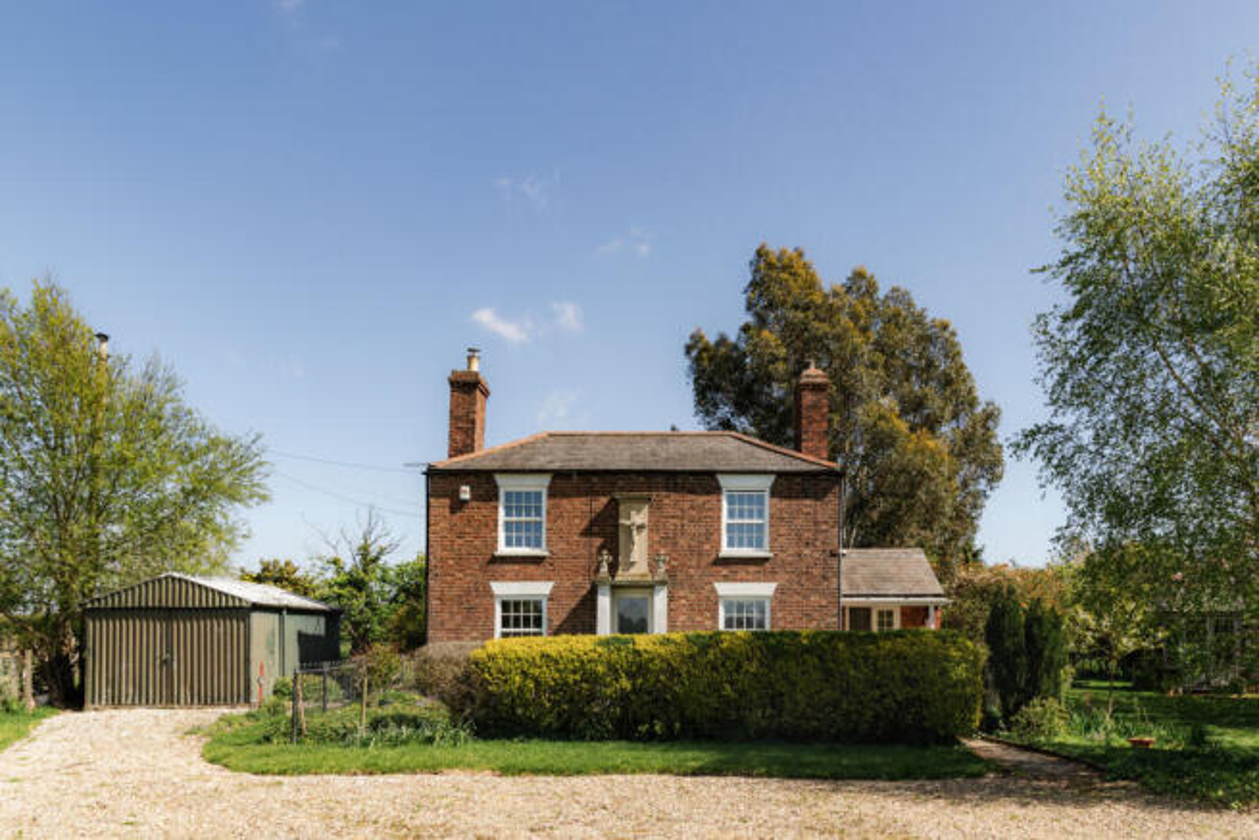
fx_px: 839
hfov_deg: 73.7
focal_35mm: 24
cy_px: 420
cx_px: 630
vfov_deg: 53.2
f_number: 8
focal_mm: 24
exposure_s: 1/800
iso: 200
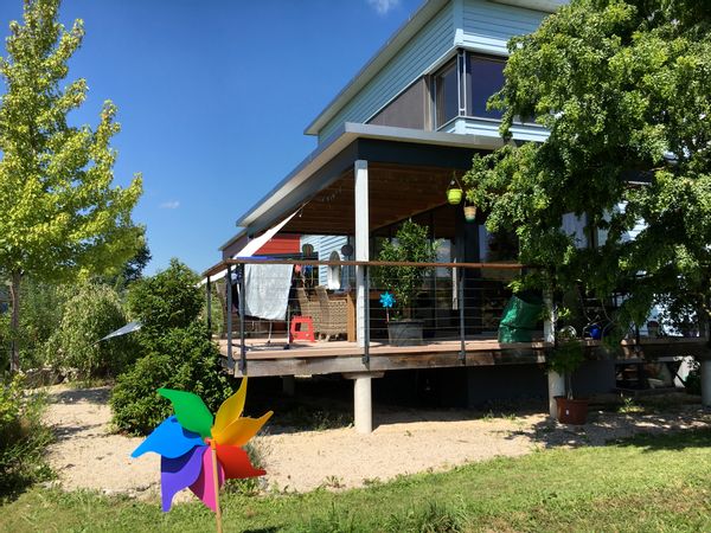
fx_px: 596
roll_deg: +0.0
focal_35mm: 29
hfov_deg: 61.7
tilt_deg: +5.9
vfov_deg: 48.2
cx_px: 356
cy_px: 266
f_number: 2.2
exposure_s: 1/1538
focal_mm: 4.15
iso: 25
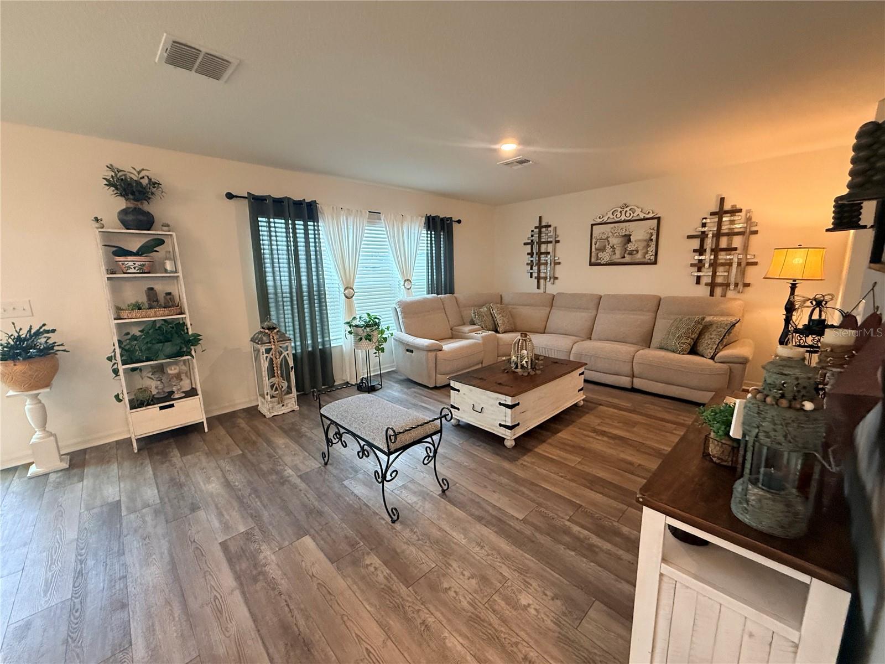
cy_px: 332
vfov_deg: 85.7
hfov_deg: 102.1
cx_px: 442
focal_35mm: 14
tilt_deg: -9.4
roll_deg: +1.5
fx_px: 358
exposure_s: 1/120
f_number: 2.2
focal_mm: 2.22
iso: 400
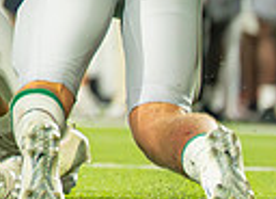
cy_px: -226
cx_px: -362
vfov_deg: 1.0
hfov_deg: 1.4
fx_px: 11217
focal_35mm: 1428
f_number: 2.8
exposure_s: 1/1600
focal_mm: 200
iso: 4000
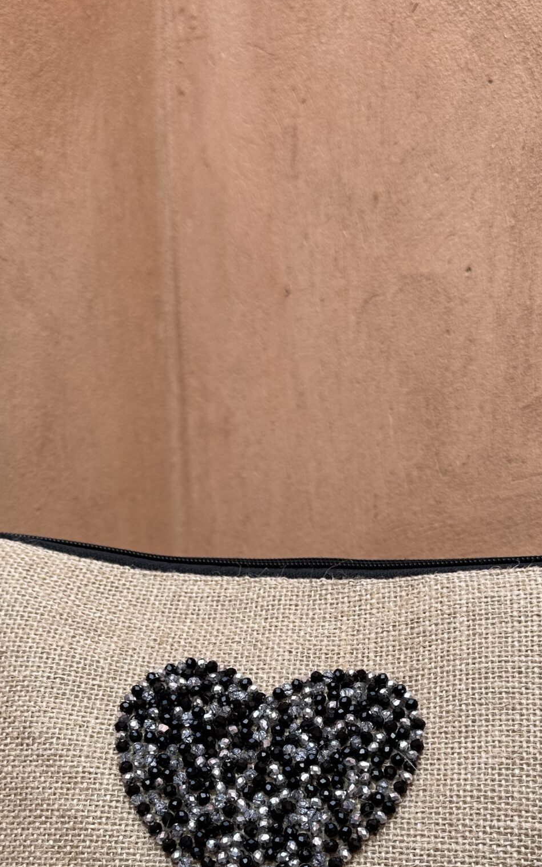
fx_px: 1016
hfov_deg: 29.9
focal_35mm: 43
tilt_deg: -5.0
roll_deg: +0.7
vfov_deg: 44.3
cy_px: 674
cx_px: 283
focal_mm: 6.86
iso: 64
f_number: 1.78
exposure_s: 1/197
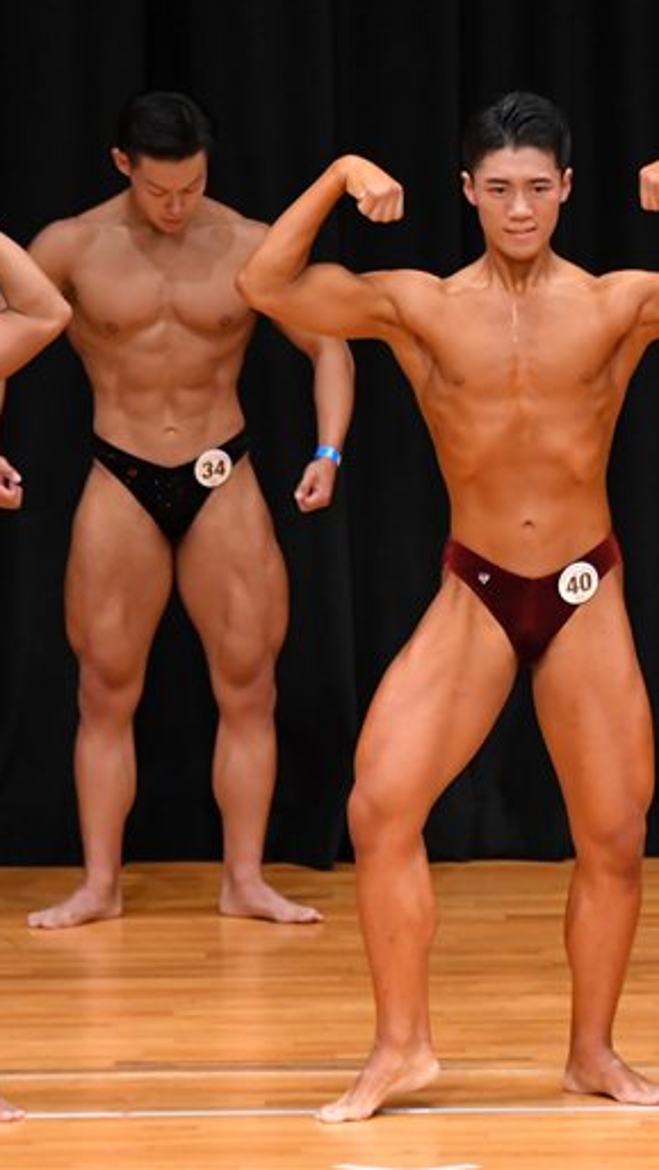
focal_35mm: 427
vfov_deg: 5.1
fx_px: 13249
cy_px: 584
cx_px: 765
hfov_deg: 2.8
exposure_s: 1/400
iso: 4000
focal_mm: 180
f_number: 5.6
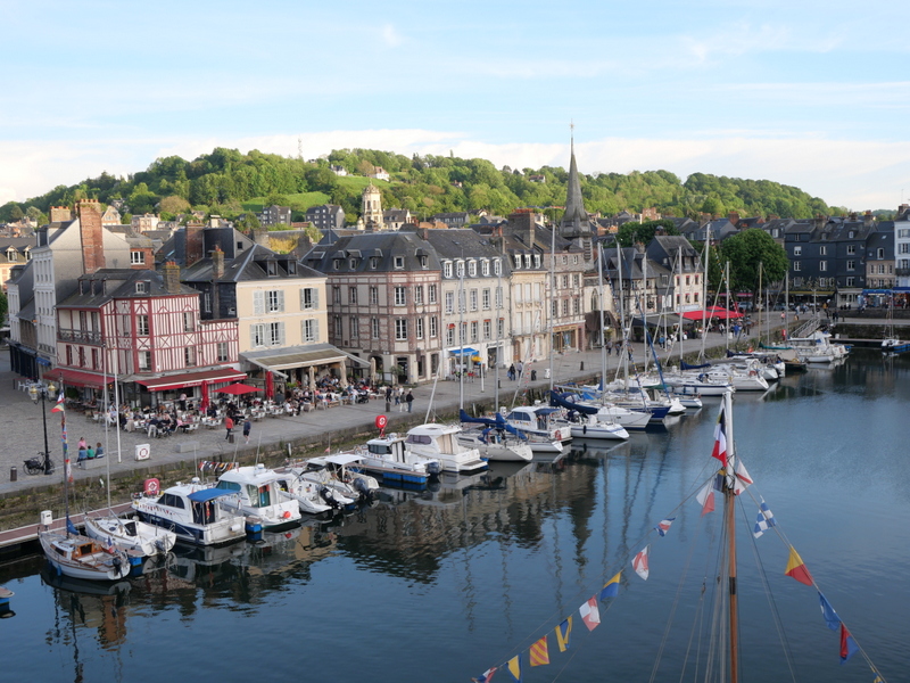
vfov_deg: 39.7
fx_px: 946
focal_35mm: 36
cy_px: 342
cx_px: 455
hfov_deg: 51.4
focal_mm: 18
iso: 200
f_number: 5.6
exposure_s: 1/160
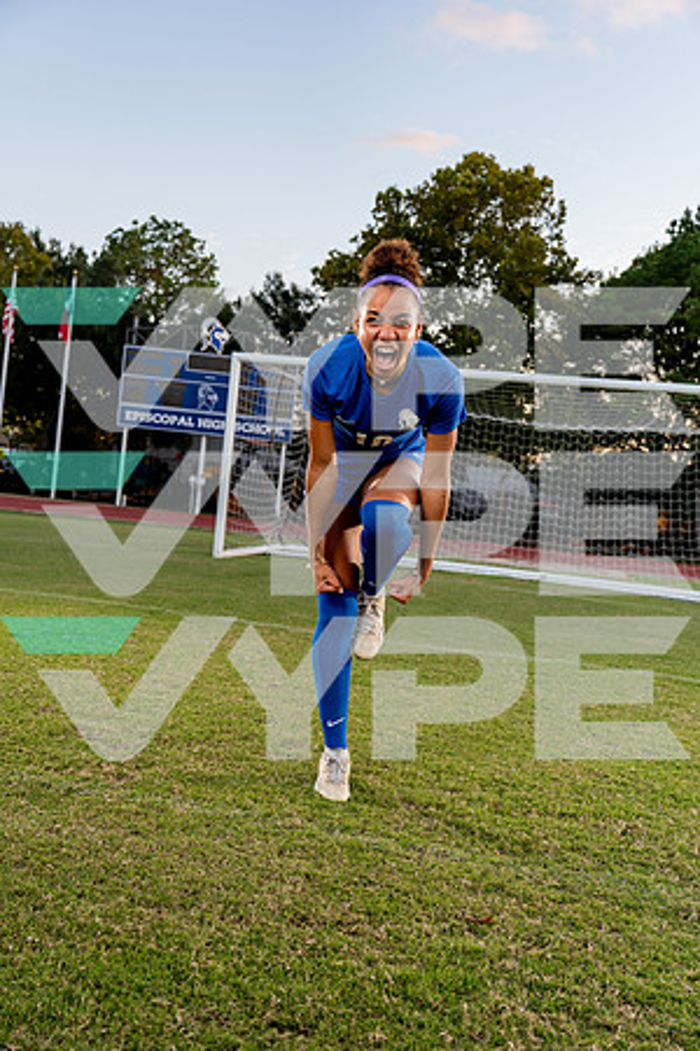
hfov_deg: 38.9
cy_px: 526
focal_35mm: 34
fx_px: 992
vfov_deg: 55.8
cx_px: 350
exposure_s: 1/250
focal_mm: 34
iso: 800
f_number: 4
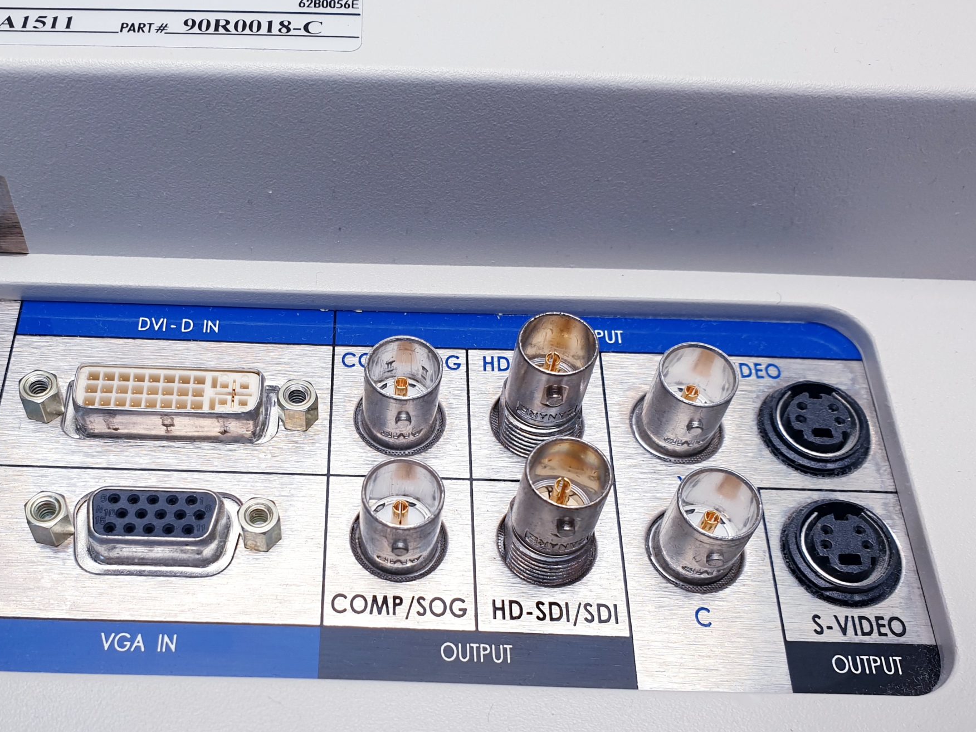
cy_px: 450
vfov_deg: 37.5
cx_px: 325
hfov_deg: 48.2
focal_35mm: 38
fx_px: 1071
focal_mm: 4.3
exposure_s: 1/100
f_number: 2.4
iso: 50
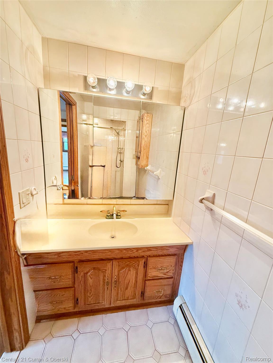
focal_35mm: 14
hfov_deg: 85.7
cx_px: 136
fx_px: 147
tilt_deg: -13.0
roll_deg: -5.0
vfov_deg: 102.1
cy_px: 182
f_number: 2.2
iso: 250
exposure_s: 1/60
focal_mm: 2.22
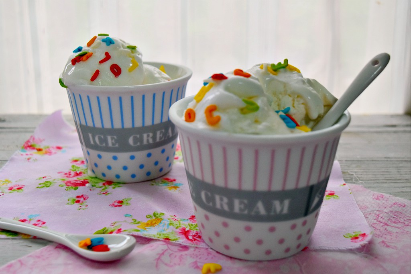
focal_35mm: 39
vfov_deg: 34.2
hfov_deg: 49.6
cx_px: 206
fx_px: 445
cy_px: 137
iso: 400
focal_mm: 26
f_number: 5
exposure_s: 1/100
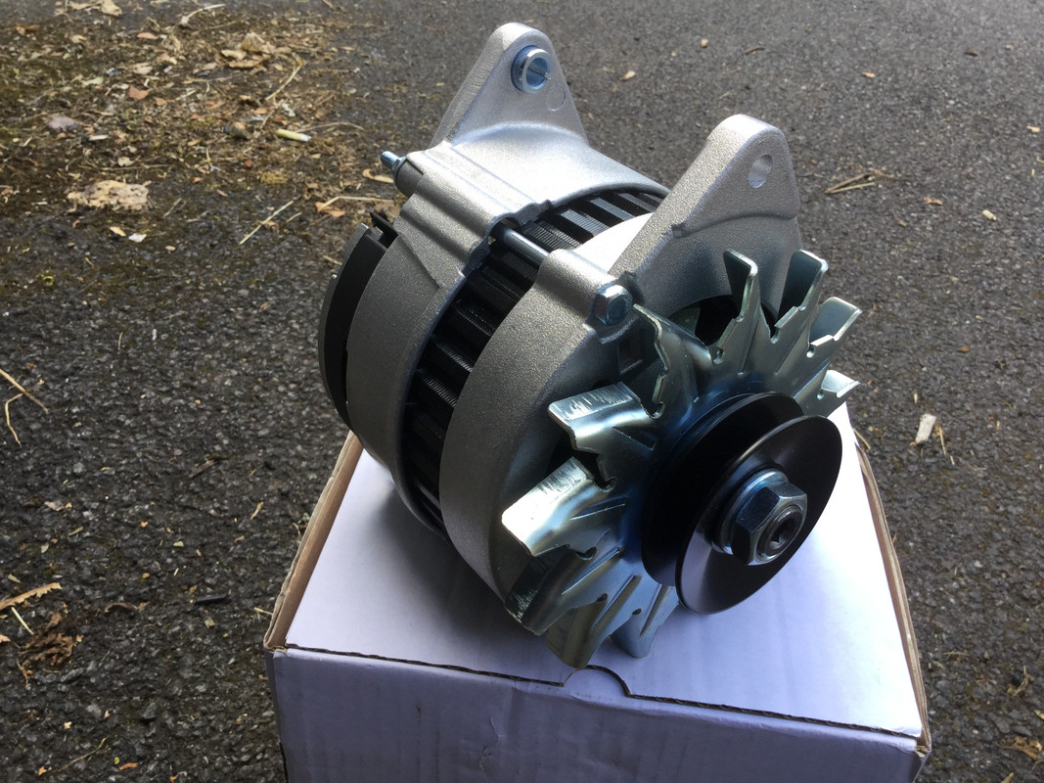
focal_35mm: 31
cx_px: 522
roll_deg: -3.2
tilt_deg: -39.3
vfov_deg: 45.4
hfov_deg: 58.4
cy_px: 392
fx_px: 935
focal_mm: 3.3
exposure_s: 1/122
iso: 25
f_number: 2.4
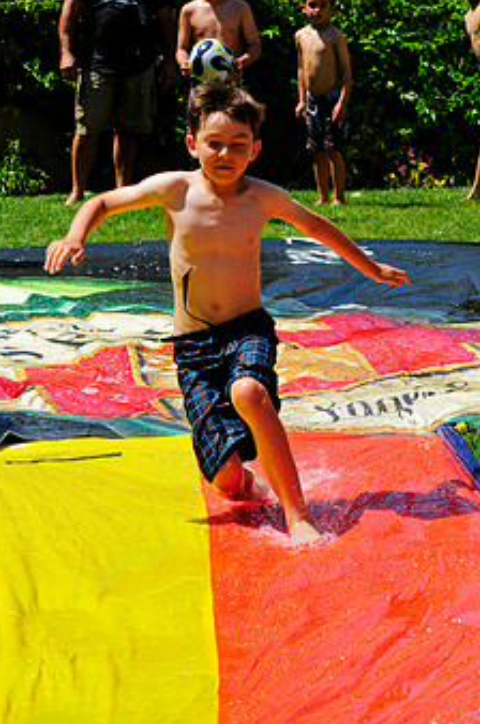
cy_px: 319
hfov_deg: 9.8
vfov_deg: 14.7
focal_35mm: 140
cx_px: 222
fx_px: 2811
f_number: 6.3
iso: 200
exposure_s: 1/640
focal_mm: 70
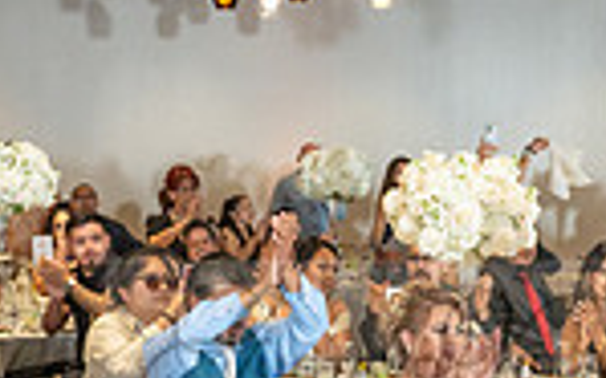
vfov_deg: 13.6
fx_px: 1568
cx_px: 460
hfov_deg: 21.7
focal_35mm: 95
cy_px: 356
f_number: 3.5
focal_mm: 24
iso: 800
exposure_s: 1/200
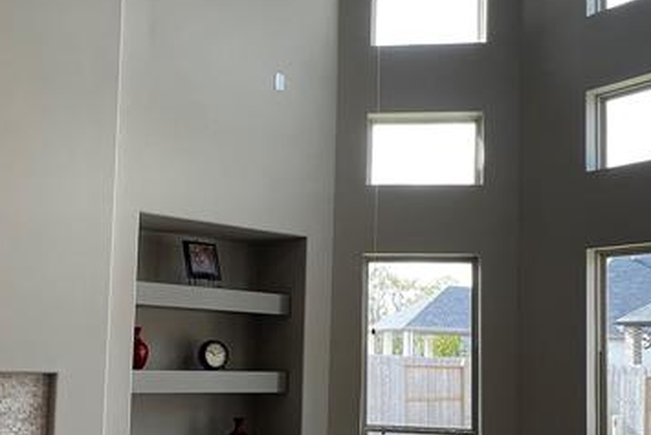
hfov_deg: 49.1
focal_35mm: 39
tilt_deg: +4.9
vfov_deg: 33.9
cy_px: 296
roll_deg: -1.6
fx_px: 706
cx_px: 248
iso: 50
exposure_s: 1/122
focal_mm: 1.57
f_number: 1.8
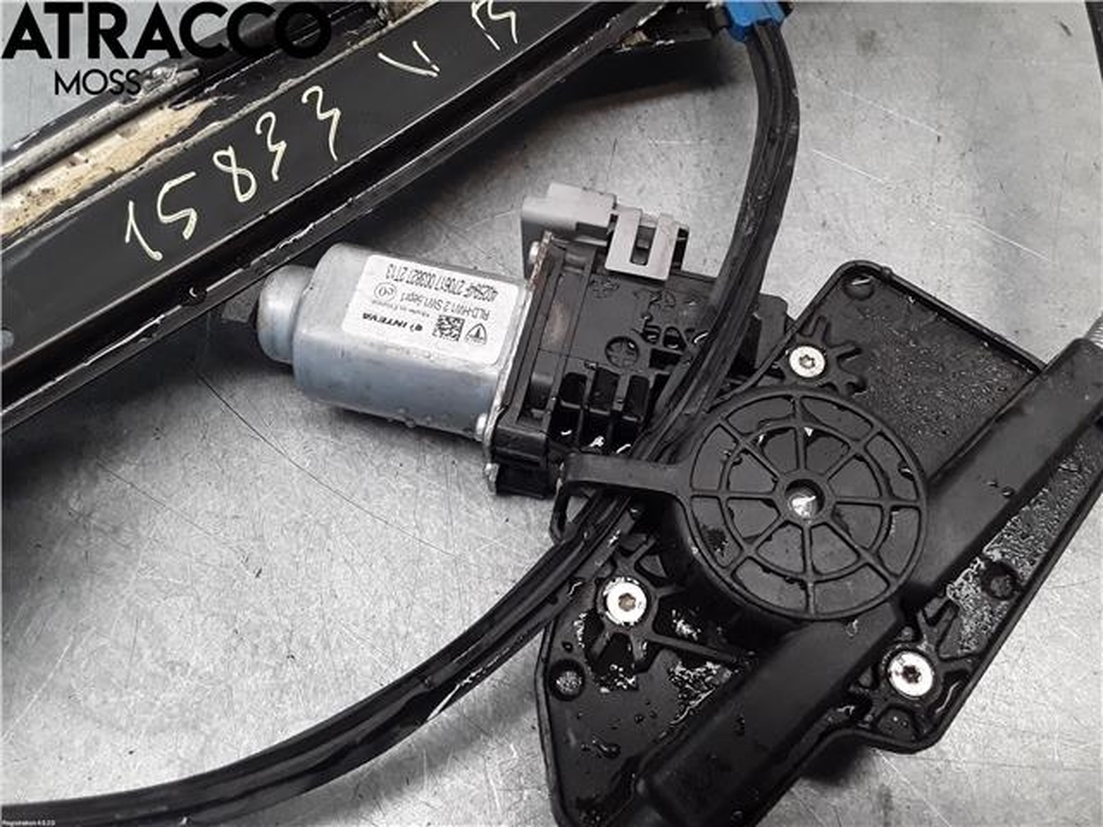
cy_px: 414
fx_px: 892
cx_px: 552
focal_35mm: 28
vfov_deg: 49.7
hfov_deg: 63.4
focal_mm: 2.91
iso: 80
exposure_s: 1/100
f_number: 1.9
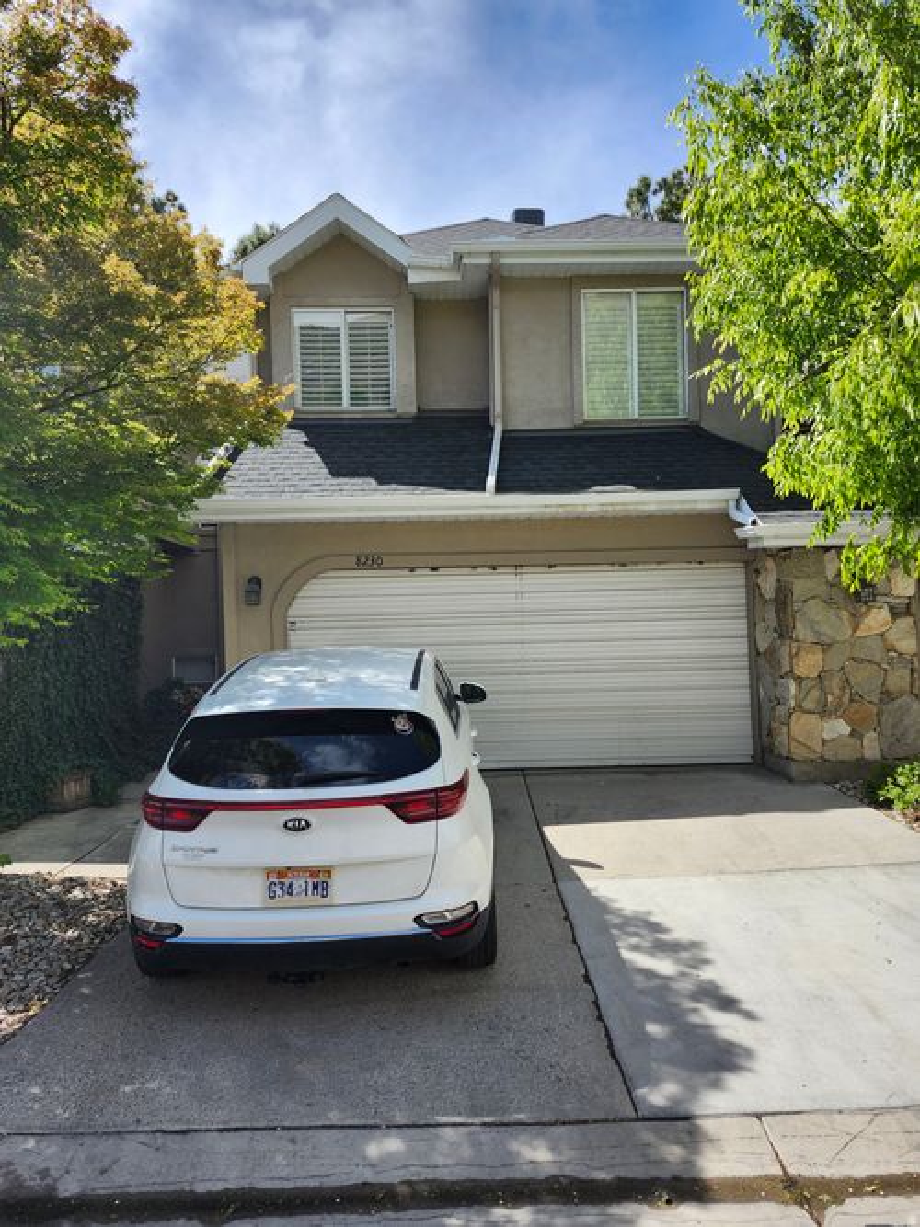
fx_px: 815
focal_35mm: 23
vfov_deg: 73.9
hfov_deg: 58.9
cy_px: 614
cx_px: 460
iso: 25
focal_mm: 5.54
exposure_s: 1/1157
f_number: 1.8
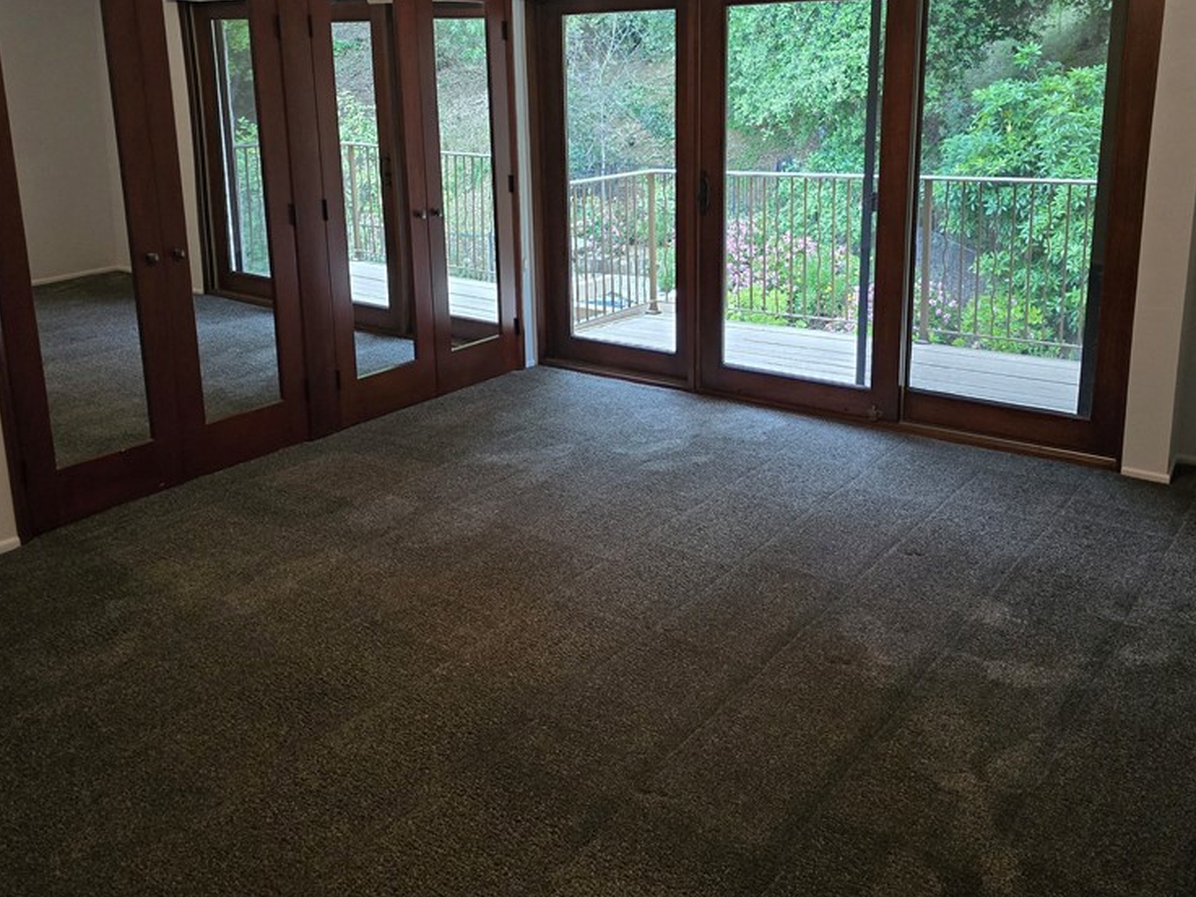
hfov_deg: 56.8
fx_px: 1106
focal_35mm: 32
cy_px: 320
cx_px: 613
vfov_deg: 43.7
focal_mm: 6.3
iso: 800
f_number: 1.7
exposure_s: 1/120
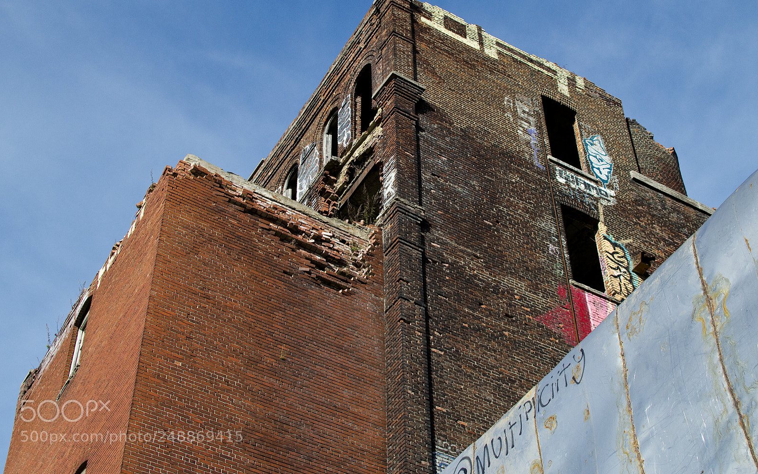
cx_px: 377
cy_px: 217
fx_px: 1126
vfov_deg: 23.8
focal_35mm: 55
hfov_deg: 37.2
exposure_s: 1/1250
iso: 400
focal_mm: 35
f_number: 5.6
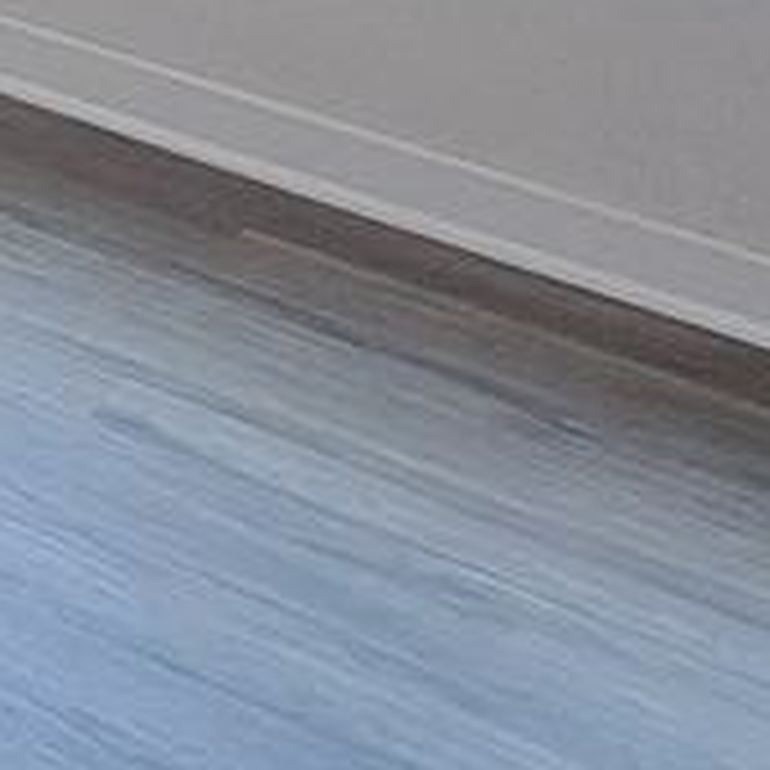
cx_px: -1594
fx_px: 2441
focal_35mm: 97
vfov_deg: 14.0
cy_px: -932
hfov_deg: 10.9
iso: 50
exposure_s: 1/100
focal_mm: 1.74
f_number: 2.2
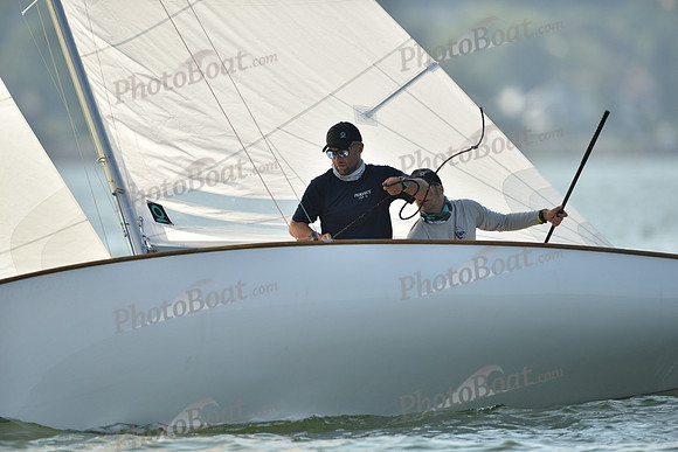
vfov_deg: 2.3
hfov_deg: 3.4
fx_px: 11302
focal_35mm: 600
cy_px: 226
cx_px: 339
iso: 250
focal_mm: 600
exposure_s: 1/2000
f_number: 4
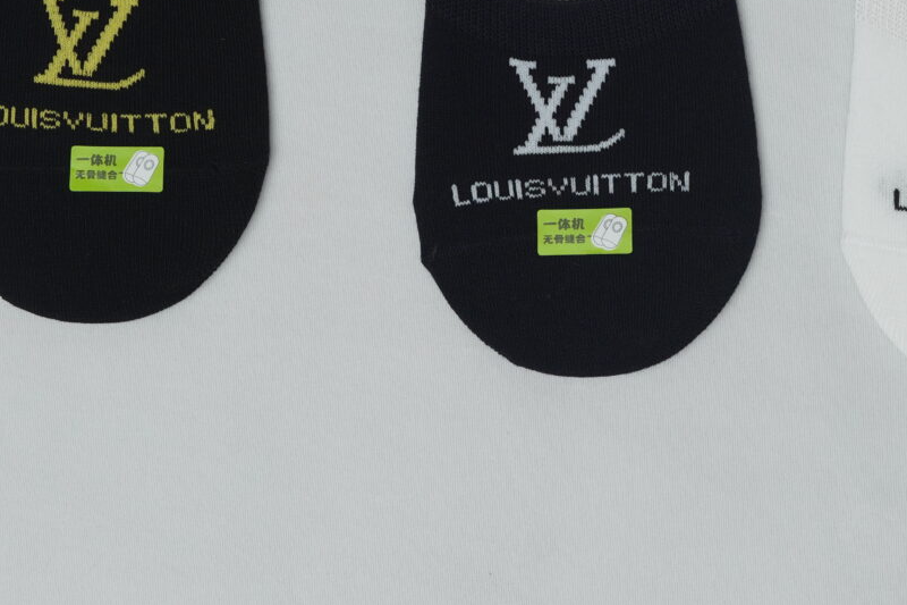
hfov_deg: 12.8
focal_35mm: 160
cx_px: 634
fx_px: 4030
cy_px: 53
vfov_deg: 8.5
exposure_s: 1/200
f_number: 6.3
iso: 320
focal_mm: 50
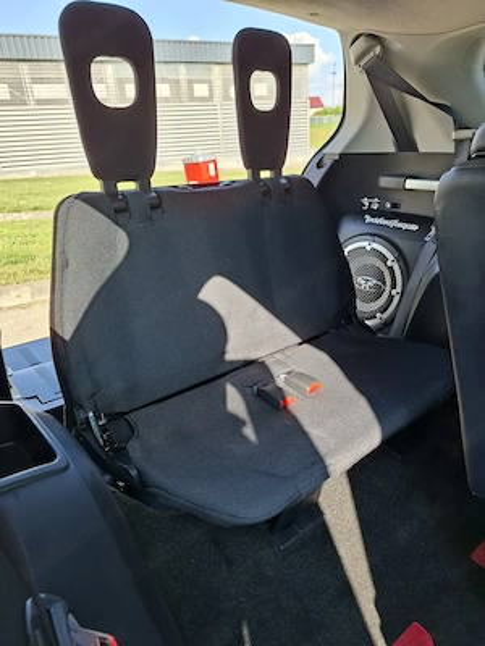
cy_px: 323
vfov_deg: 73.9
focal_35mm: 23
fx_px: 430
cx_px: 242
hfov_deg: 58.9
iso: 50
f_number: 1.8
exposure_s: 1/169
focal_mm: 5.54
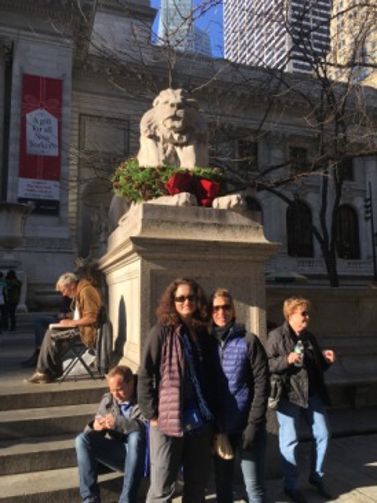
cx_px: 188
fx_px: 422
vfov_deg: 61.7
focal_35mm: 29
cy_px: 252
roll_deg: +1.3
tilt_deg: +7.9
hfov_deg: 48.2
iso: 25
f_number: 2.2
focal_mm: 4.15
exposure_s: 1/938
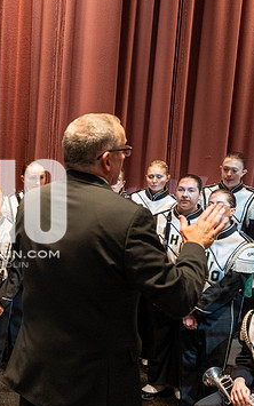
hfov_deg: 24.3
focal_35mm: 50
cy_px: 213
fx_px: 554
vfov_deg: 40.3
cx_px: -19
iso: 1600
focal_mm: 30
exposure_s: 1/500
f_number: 4
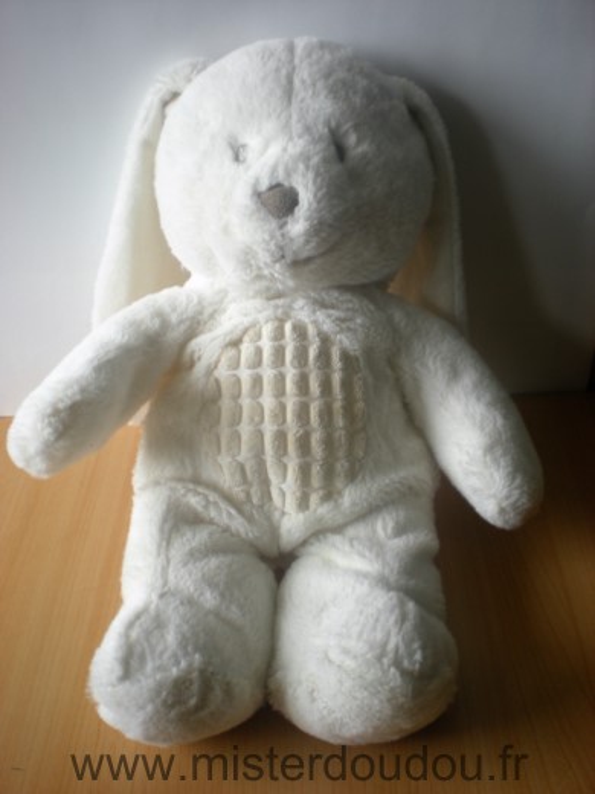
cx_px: 298
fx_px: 871
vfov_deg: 49.0
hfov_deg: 37.7
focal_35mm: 38
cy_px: 397
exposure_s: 1/77.8
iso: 64
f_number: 3.1
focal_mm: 6.3
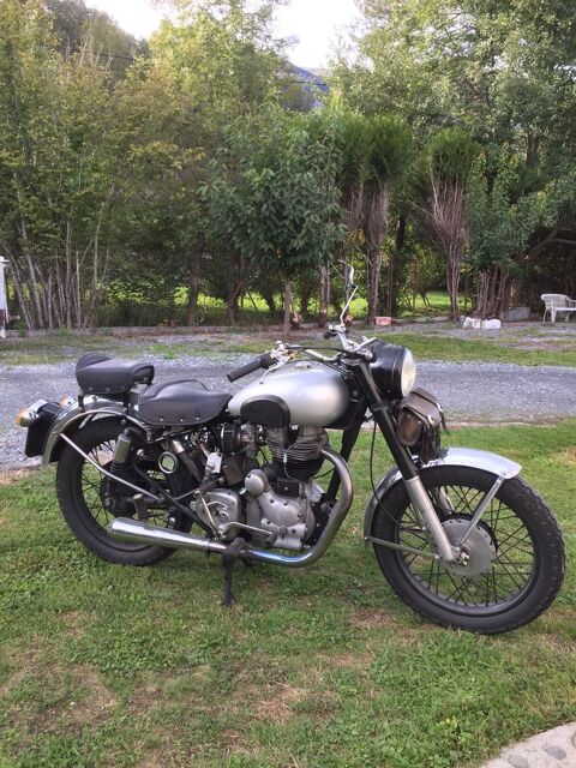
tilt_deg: -9.9
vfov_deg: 61.7
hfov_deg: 48.2
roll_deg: -0.4
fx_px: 643
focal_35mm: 29
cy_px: 384
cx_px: 288
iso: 40
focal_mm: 4.15
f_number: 2.2
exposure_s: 1/100
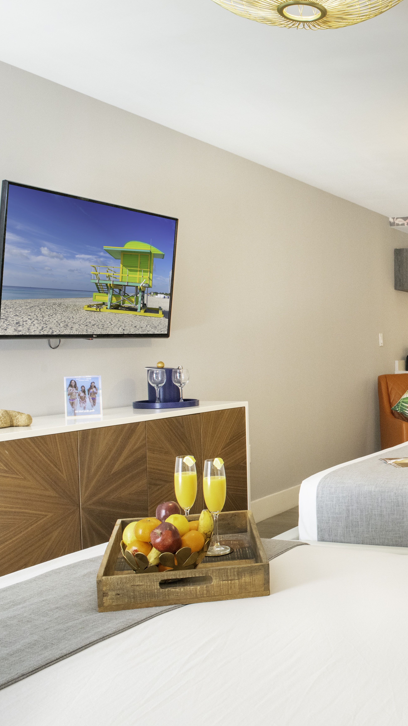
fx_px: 750
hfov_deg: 27.8
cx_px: 448
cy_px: 365
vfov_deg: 51.6
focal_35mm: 39
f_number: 10
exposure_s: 1/100
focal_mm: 24
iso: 1000
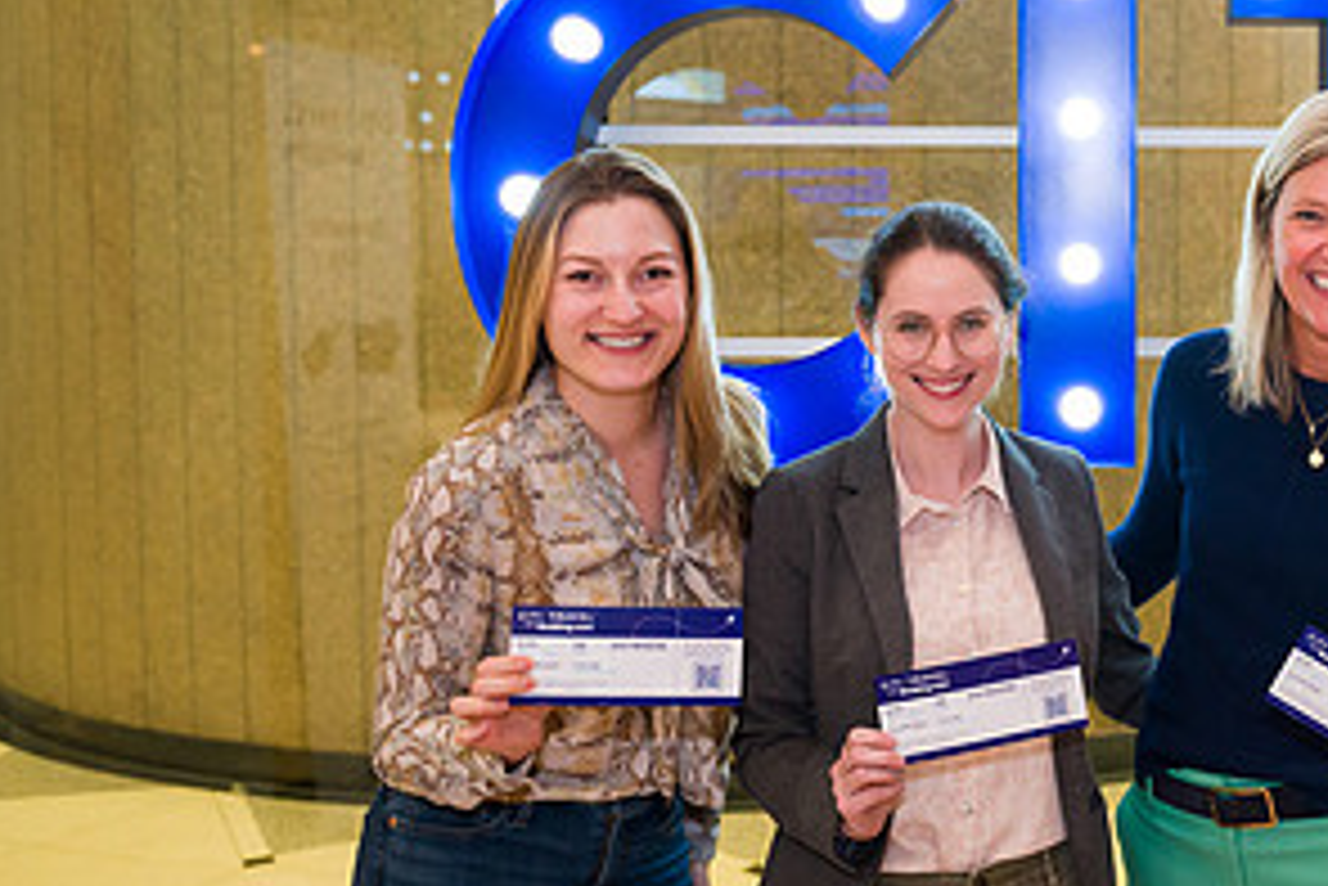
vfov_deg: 23.8
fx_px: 2104
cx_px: 1184
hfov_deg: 33.3
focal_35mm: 57
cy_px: 391
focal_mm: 29
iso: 1600
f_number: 4
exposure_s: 1/200
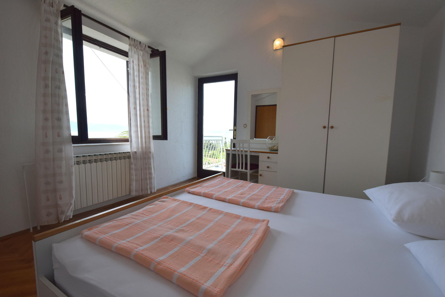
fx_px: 185
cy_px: 148
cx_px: 222
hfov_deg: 100.4
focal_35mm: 15
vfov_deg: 77.3
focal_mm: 10
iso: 400
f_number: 8
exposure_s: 1/250
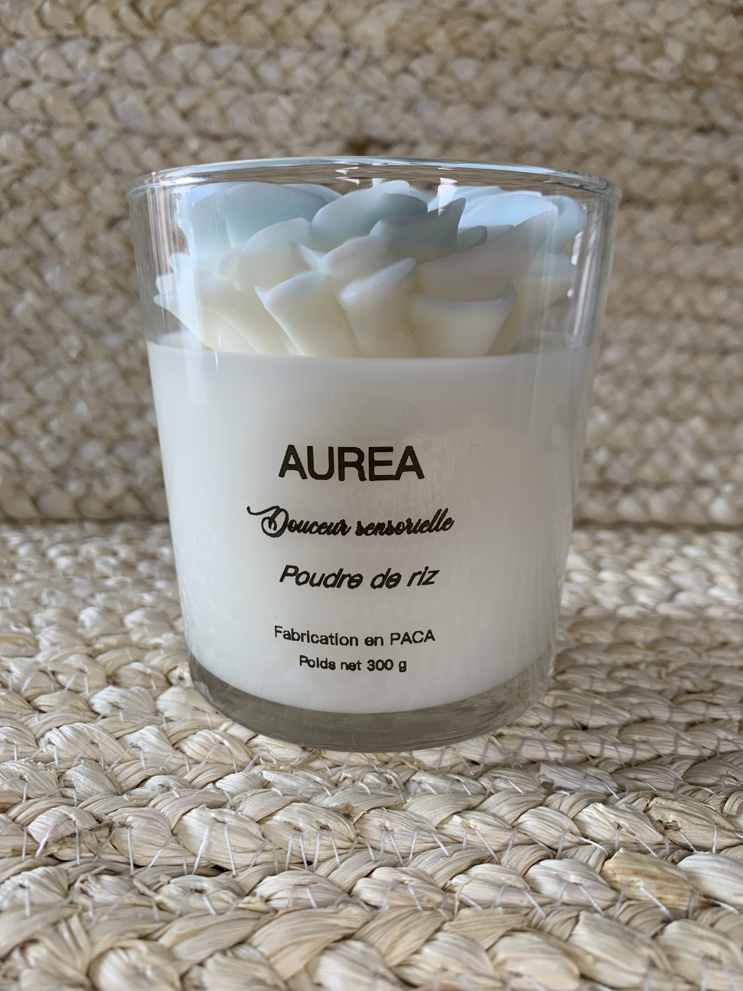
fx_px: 744
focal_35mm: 26
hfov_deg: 53.1
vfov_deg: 67.3
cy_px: 496
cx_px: 372
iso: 50
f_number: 1.8
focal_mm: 4.25
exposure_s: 1/121
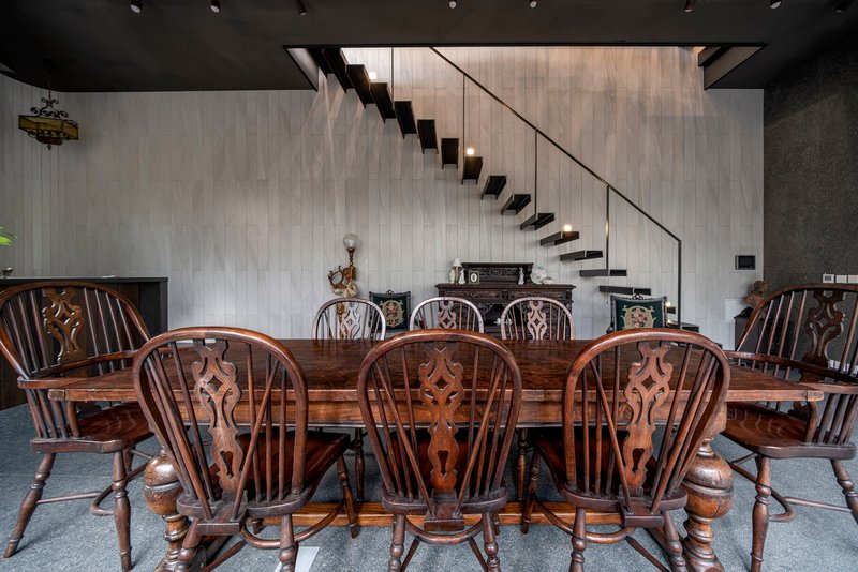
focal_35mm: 12
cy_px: 286
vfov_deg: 90.1
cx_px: 429
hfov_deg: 112.6
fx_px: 286
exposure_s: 1
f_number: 5.6
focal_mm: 12
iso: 100
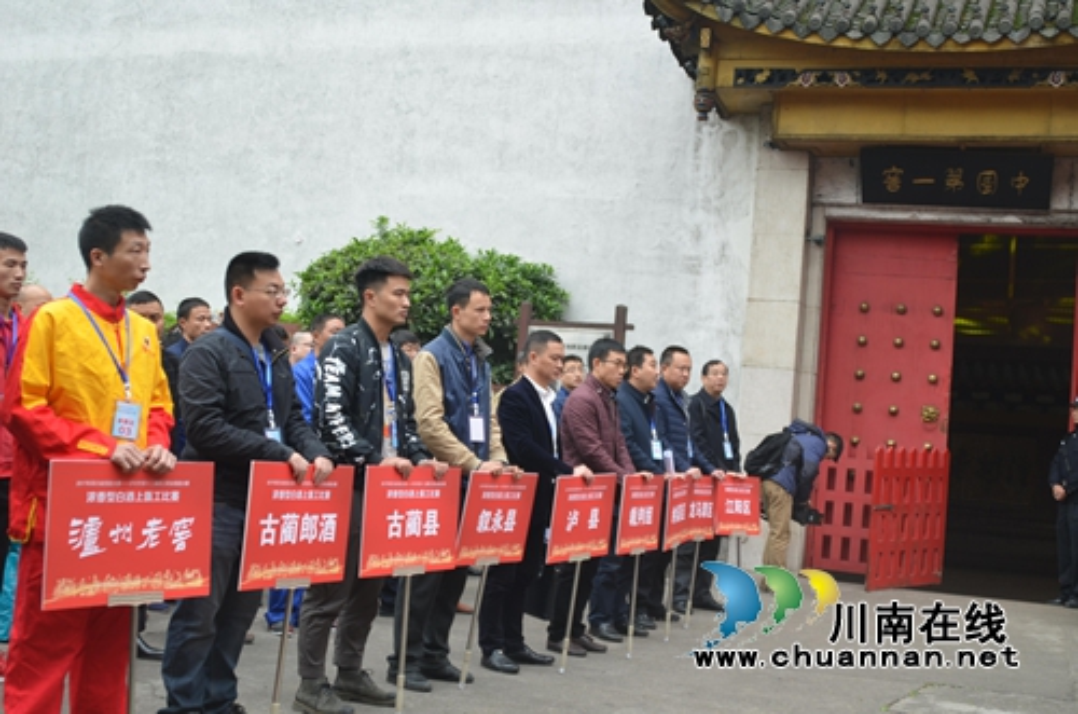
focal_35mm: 42
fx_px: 1255
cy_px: 357
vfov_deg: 31.7
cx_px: 539
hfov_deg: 46.5
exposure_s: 1/15
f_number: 3.5
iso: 100
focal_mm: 28
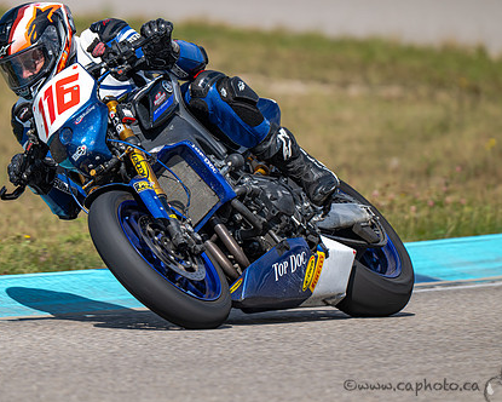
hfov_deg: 2.5
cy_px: 176
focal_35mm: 787
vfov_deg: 2.0
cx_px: 178
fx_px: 11693
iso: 125
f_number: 6.3
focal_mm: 600
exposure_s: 1/800
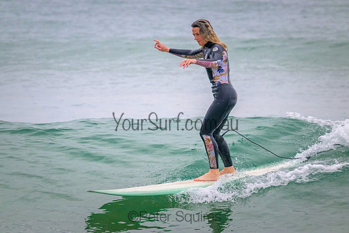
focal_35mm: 800
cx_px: 174
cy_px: 116
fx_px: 7757
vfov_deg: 1.7
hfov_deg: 2.6
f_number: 11
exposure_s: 1/1250
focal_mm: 800
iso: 7200
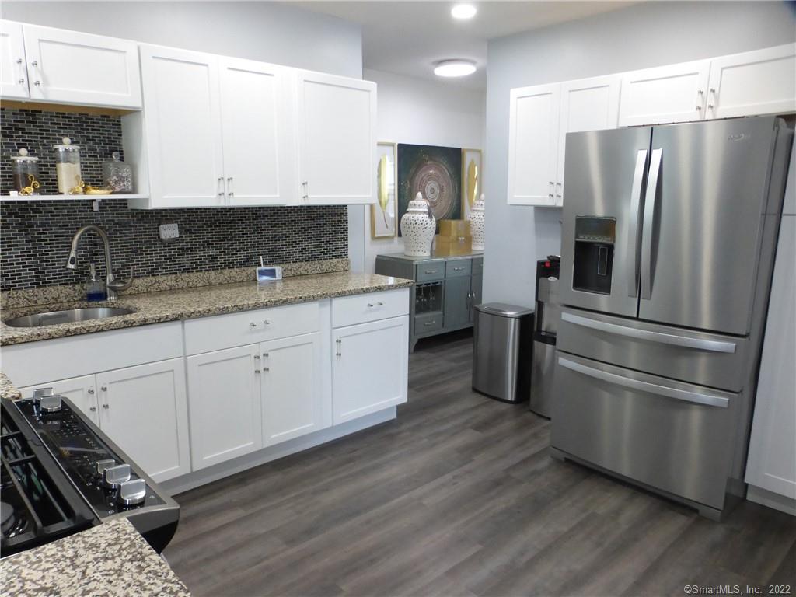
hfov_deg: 71.6
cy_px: 298
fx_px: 552
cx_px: 398
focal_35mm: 24
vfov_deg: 56.8
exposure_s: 1/50
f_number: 3.3
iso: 400
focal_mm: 4.3
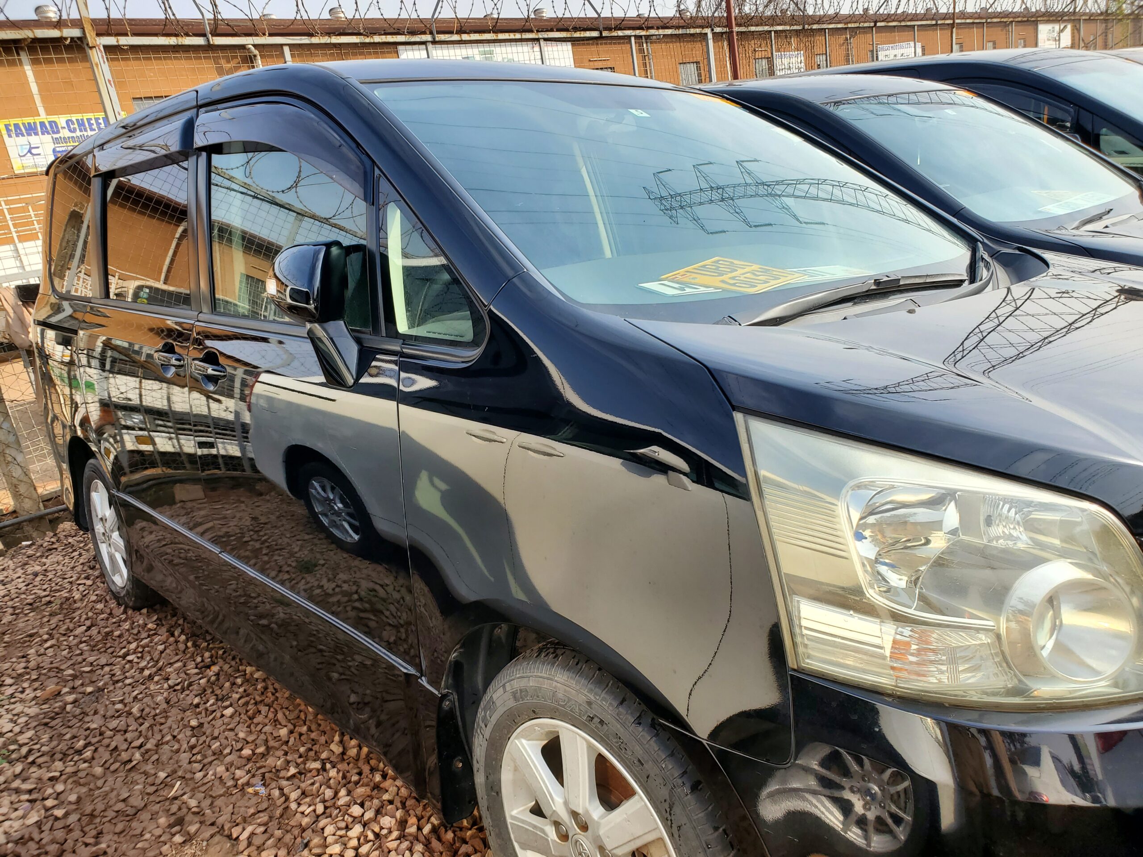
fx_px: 859
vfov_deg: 53.1
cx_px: 572
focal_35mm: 26
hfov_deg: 67.3
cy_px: 428
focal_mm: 4.3
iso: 50
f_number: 2.4
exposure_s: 1/516
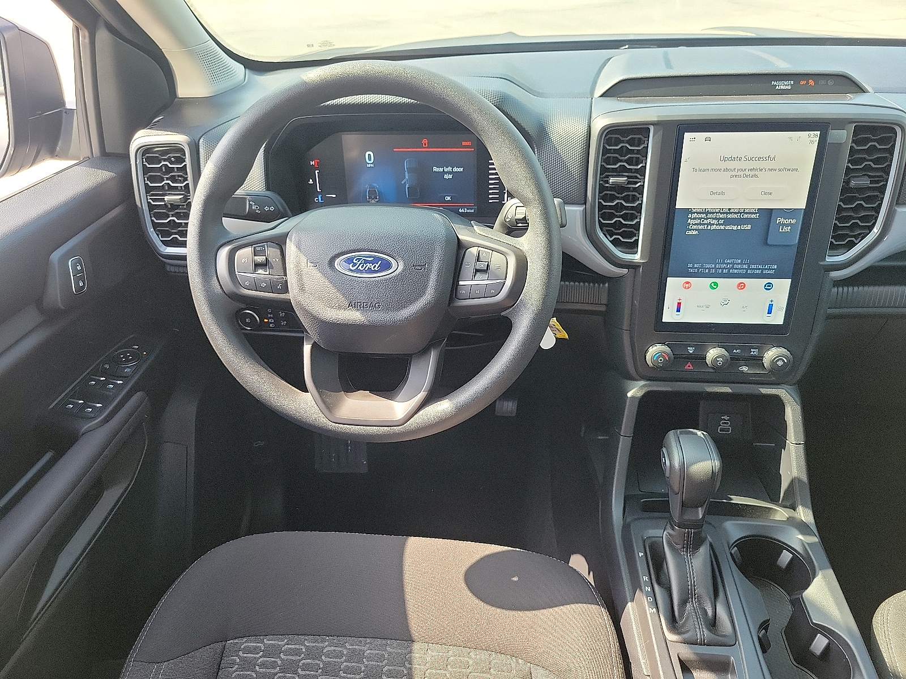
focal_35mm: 26
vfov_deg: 53.1
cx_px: 453
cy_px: 340
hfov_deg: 67.3
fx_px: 680
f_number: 1.8
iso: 70
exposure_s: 1/119
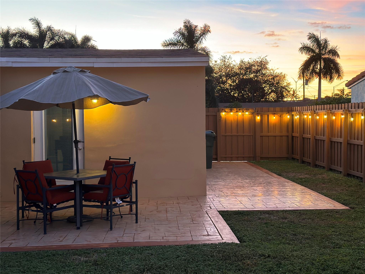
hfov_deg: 39.7
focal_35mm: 48
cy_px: 137
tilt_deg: -2.4
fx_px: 506
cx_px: 182
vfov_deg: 30.3
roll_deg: +0.7
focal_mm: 6.86
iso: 250
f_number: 1.78
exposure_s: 1/40
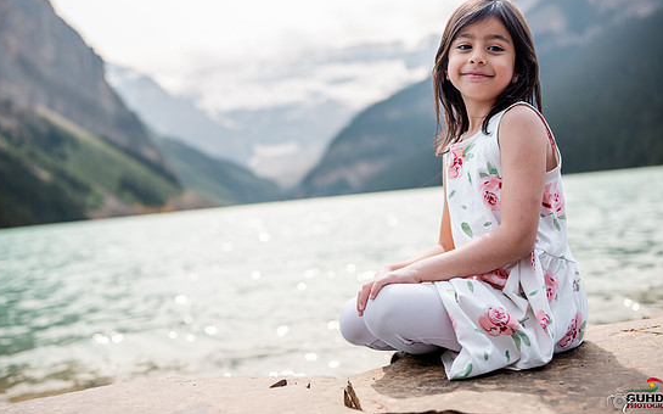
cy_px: 184
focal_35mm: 38
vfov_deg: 33.5
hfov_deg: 51.6
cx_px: 338
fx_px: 686
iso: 200
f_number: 2
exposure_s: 1/4000
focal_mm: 35
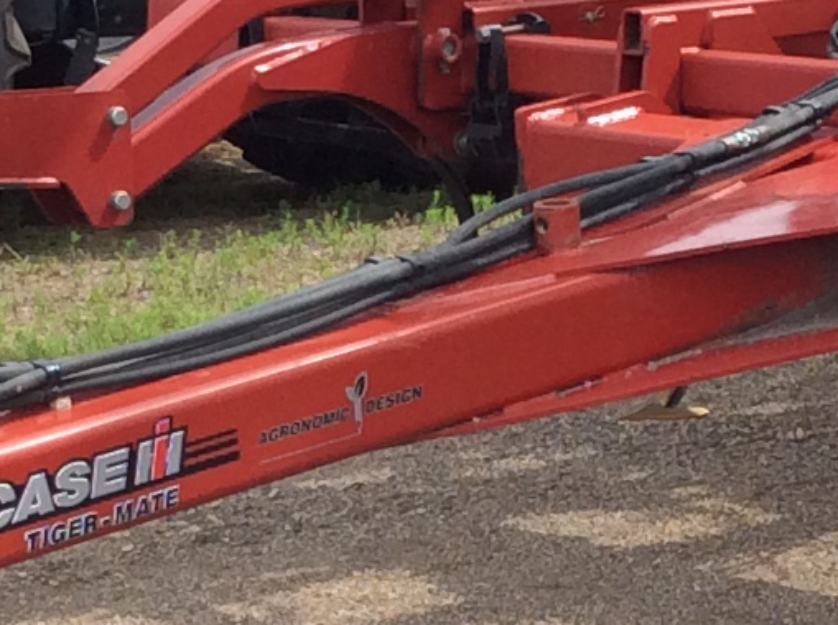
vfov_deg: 9.0
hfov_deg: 12.1
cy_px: 572
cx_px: 487
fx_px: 3939
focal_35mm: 163
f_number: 2.4
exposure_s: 1/733
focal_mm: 3.3
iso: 32
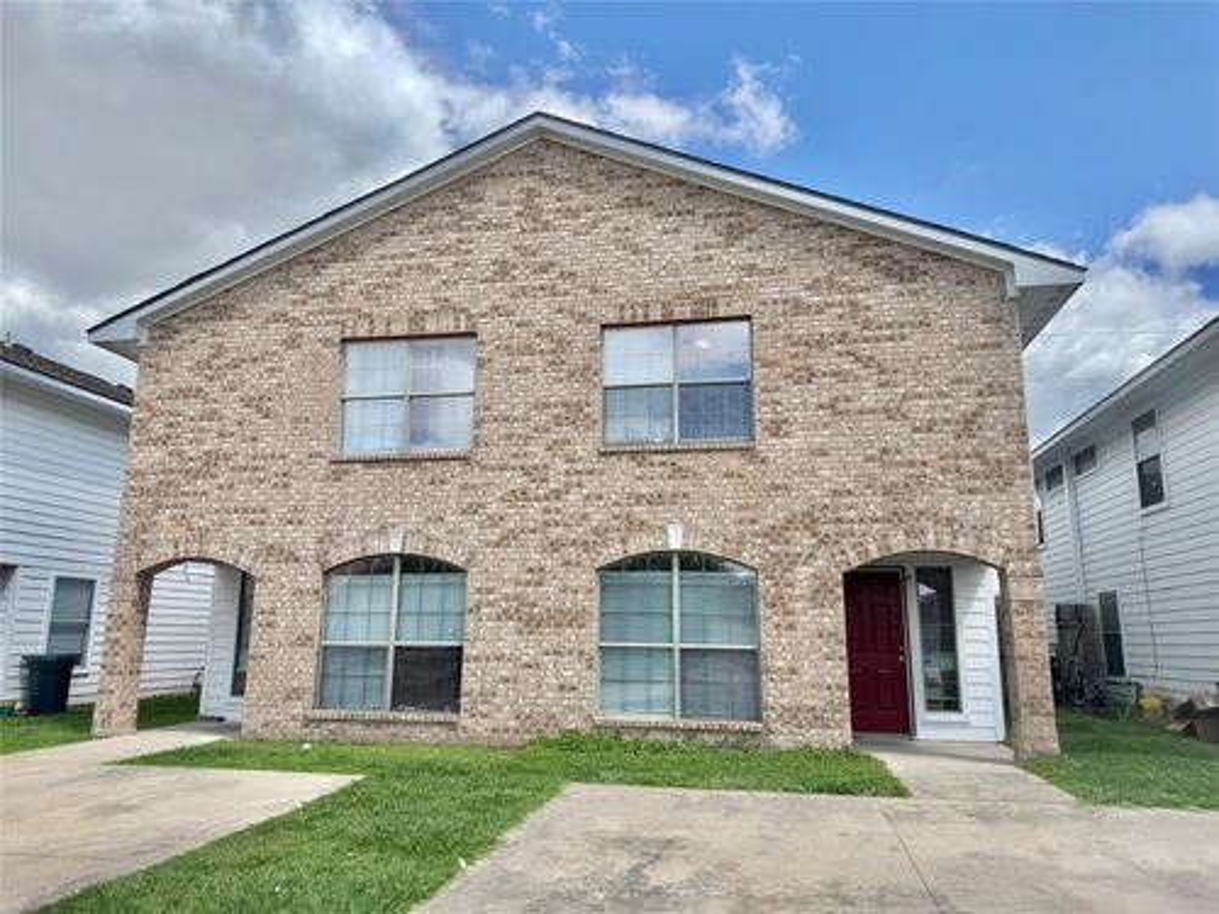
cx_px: 610
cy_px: 457
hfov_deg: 71.6
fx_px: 845
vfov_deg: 56.8
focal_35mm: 24
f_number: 1.78
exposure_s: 1/4049
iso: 80
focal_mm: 6.76
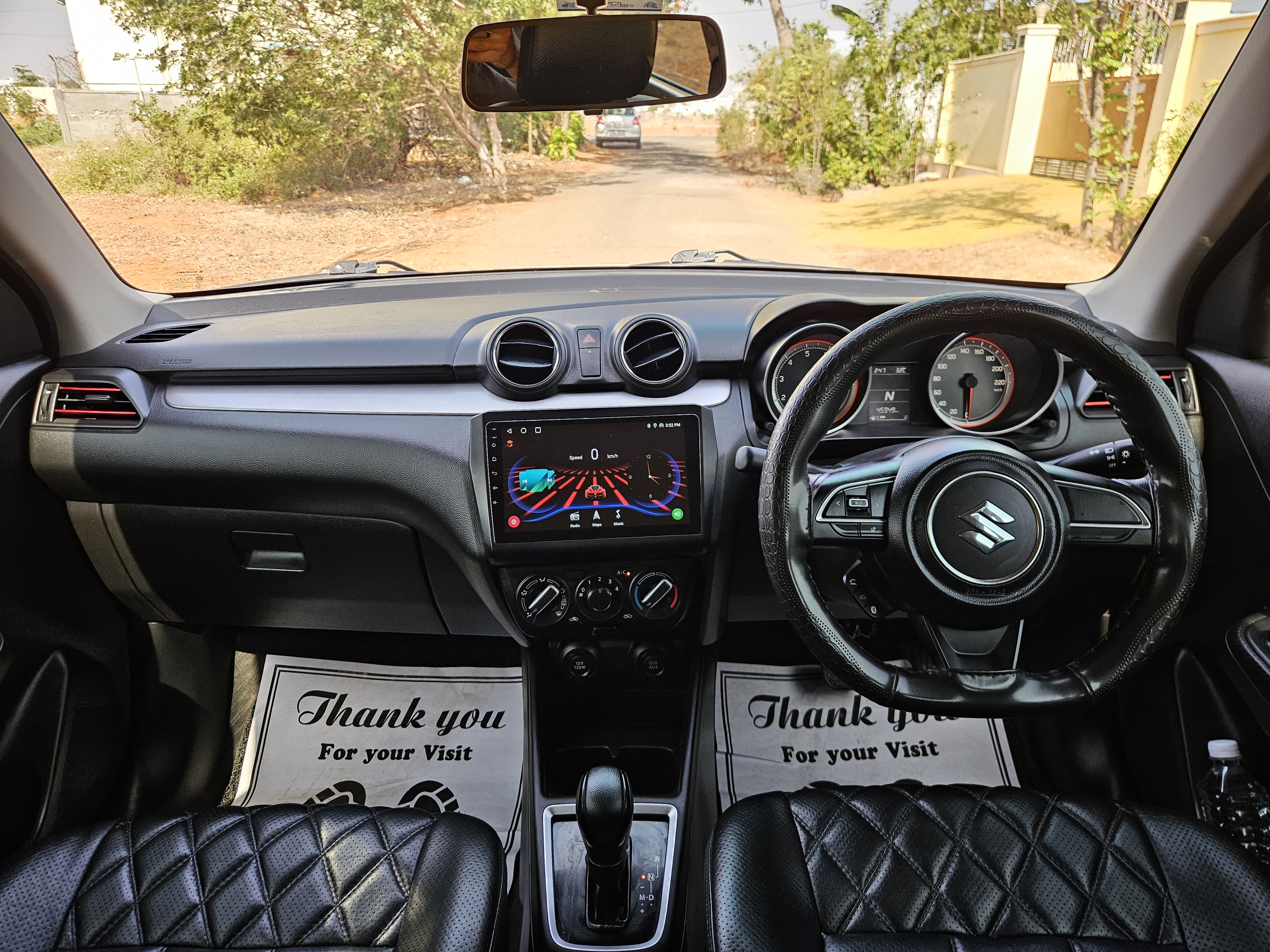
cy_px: 476
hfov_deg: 73.9
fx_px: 844
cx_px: 635
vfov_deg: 58.9
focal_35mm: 23
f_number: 1.8
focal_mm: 5.4
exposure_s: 1/180
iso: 160
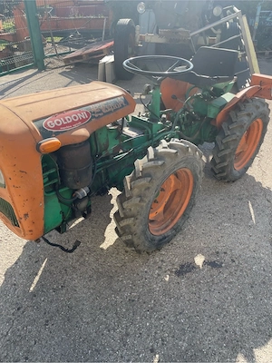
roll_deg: +0.9
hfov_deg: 53.1
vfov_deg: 67.3
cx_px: 136
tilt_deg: -34.2
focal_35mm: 26
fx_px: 272
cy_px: 182
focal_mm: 4.2
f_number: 1.6
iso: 32
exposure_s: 1/1103
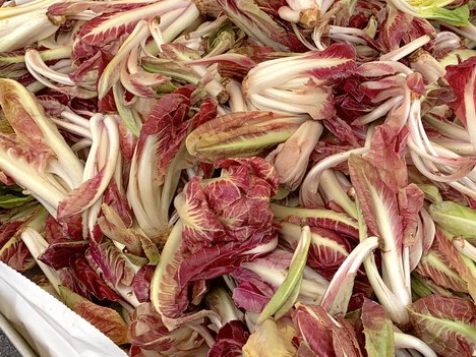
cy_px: 128
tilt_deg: -37.3
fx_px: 688
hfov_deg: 35.4
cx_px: 448
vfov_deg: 29.0
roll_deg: -0.5
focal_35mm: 50
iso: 25
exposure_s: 1/179
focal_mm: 4.25
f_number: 1.8
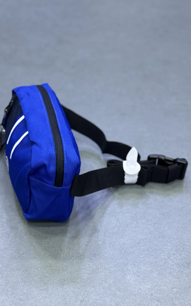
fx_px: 425
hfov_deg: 25.3
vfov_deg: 39.6
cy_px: 153
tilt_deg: -40.3
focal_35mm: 51
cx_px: 82
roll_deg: -0.6
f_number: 1.78
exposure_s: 1/50
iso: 80
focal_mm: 6.76
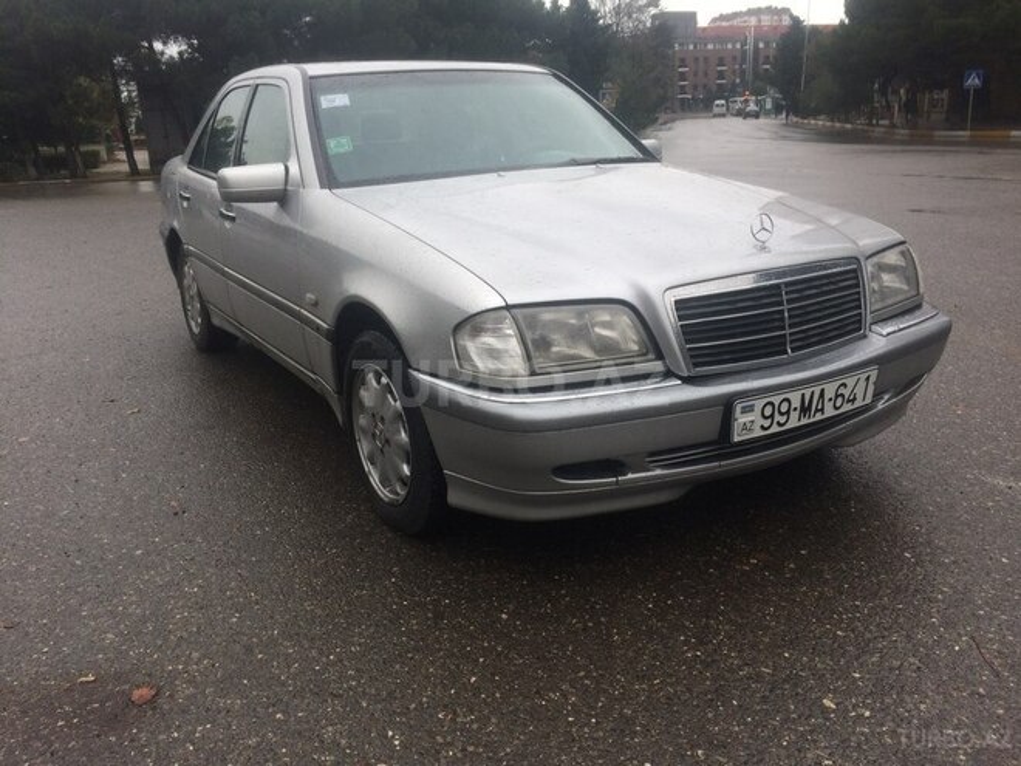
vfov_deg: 48.2
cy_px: 383
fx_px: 855
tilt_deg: -17.5
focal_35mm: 29
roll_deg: +2.7
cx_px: 510
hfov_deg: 61.7
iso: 32
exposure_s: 1/402
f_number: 2.2
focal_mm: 4.15
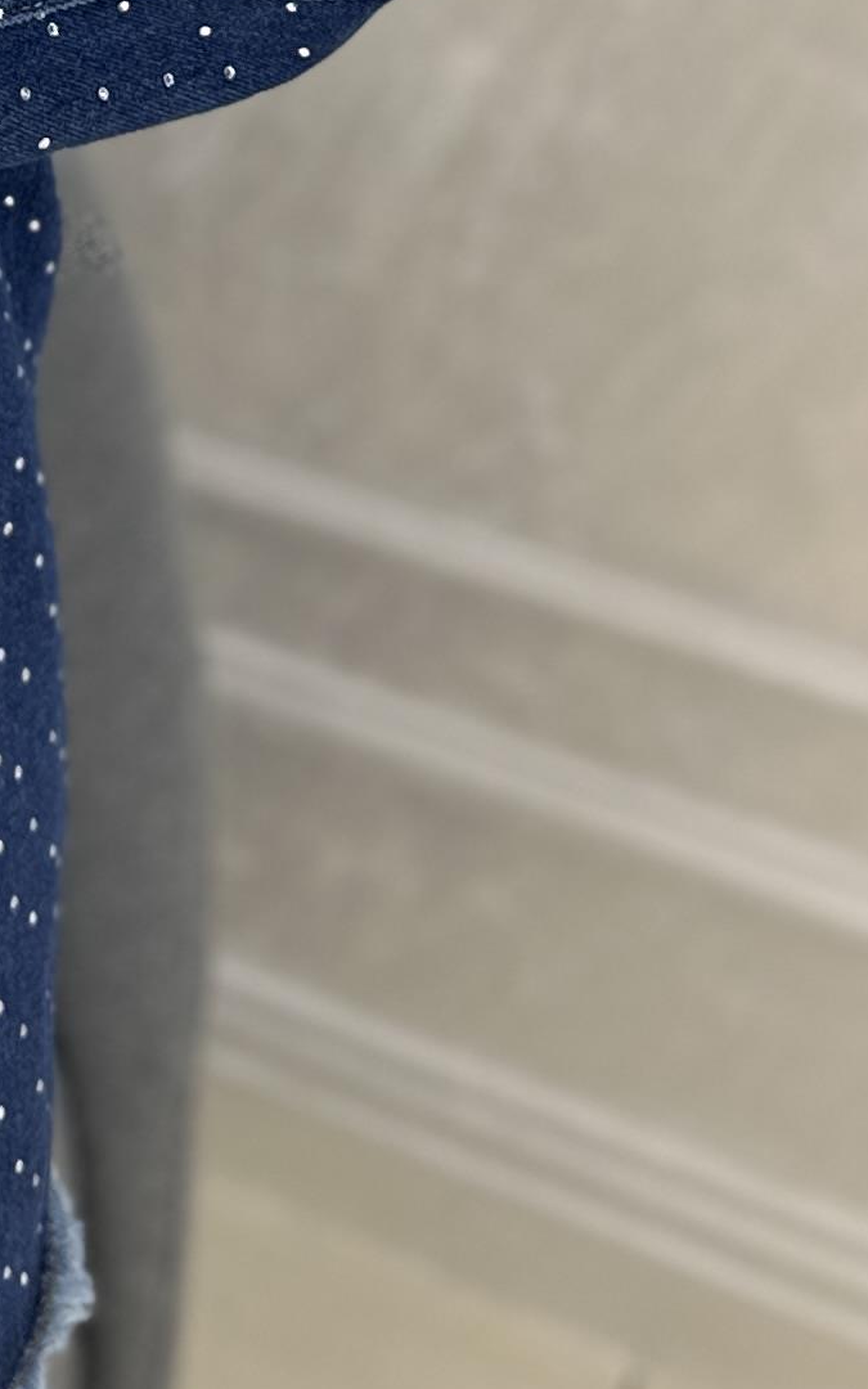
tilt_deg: -12.3
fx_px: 3596
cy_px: -693
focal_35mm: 95
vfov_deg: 19.2
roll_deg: -0.4
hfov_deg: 13.2
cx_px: -306
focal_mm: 6.86
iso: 64
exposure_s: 1/174
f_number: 1.78
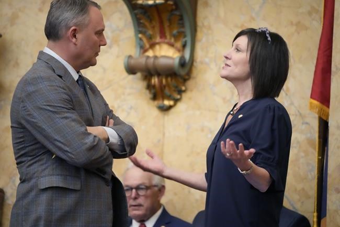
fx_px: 3777
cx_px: 170
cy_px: 114
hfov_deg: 5.2
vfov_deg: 3.4
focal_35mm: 400
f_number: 5.6
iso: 12800
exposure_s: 1/160
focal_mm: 400
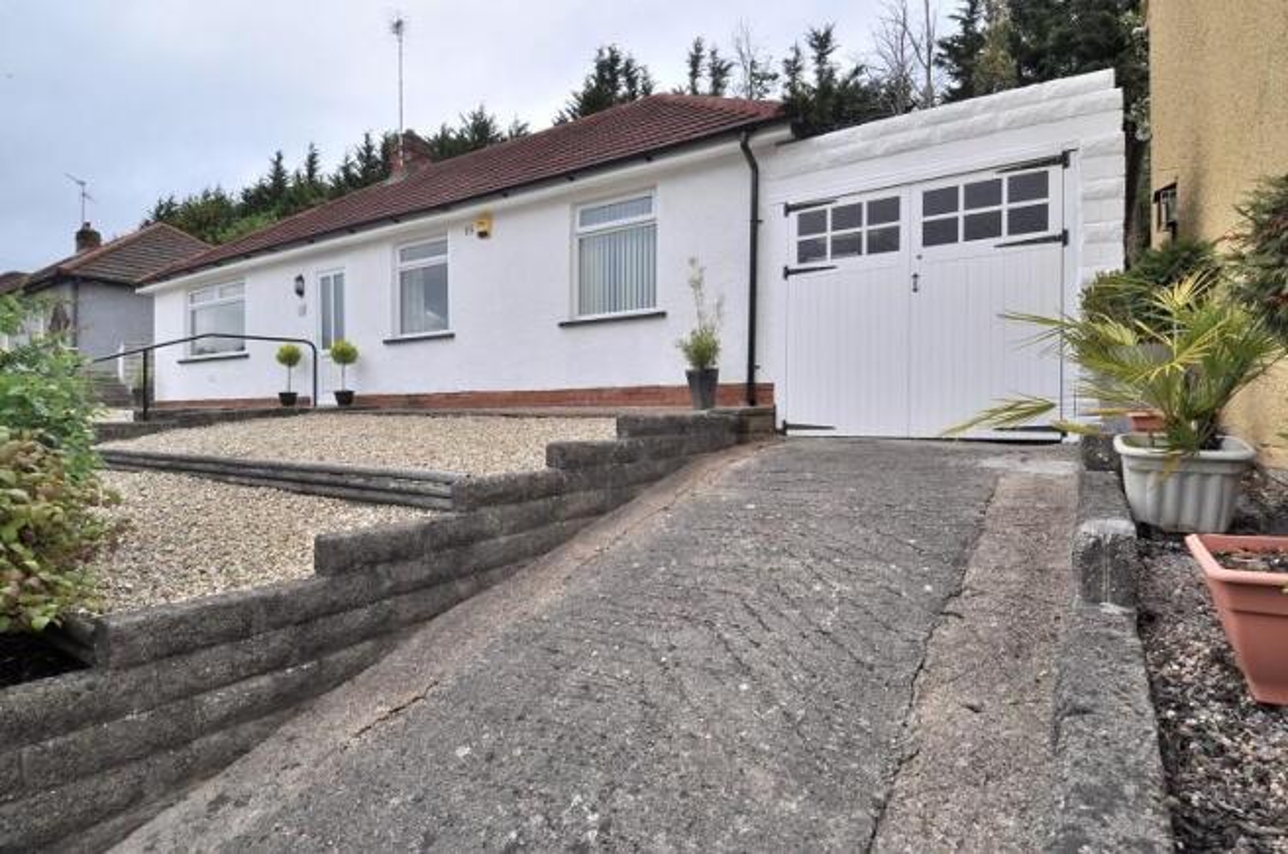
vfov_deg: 67.2
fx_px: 643
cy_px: 427
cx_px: 644
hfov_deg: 90.1
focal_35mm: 18
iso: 200
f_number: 10
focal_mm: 12
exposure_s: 1/400
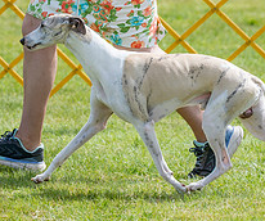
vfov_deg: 3.4
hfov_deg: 4.1
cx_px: 63
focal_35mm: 469
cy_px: -40
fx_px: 3742
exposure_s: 1/1000
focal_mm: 136
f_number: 3.5
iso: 100
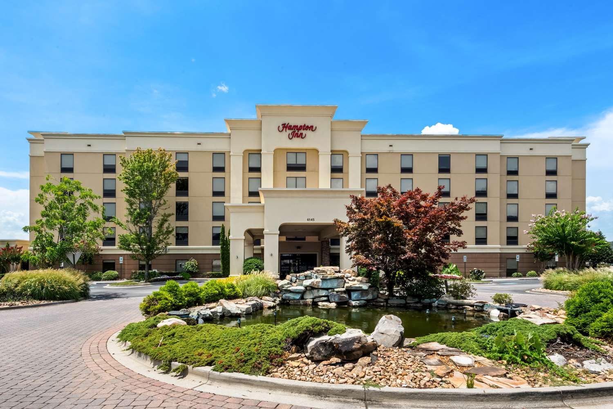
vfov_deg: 73.7
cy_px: 204
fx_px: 272
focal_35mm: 16
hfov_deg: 96.7
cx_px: 306
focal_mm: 16
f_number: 18
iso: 400
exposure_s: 1/100
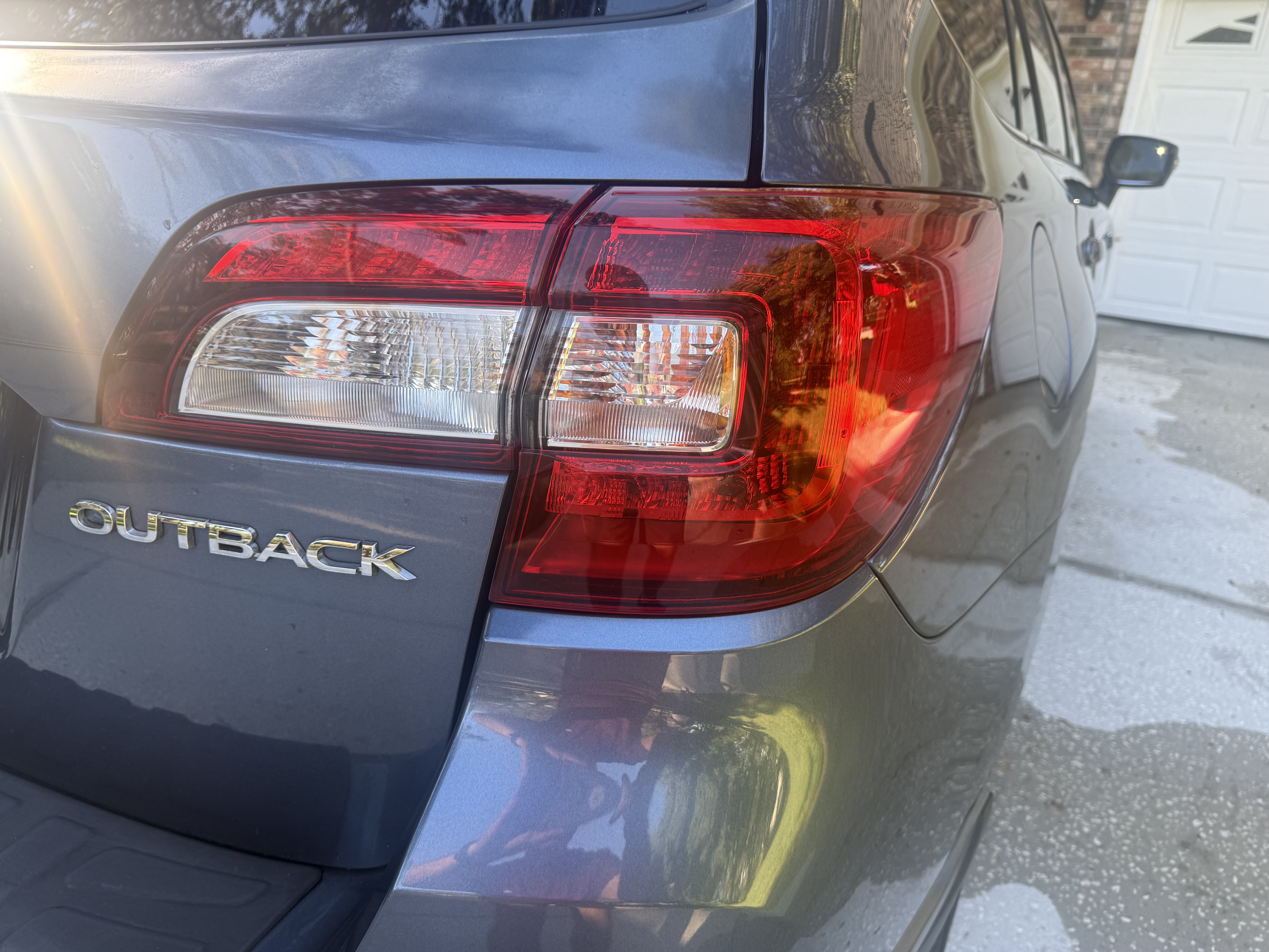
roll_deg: -4.2
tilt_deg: -21.2
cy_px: 476
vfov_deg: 56.8
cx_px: 634
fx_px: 880
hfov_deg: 71.6
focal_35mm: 24
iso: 64
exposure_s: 1/129
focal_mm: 6.76
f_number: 1.78
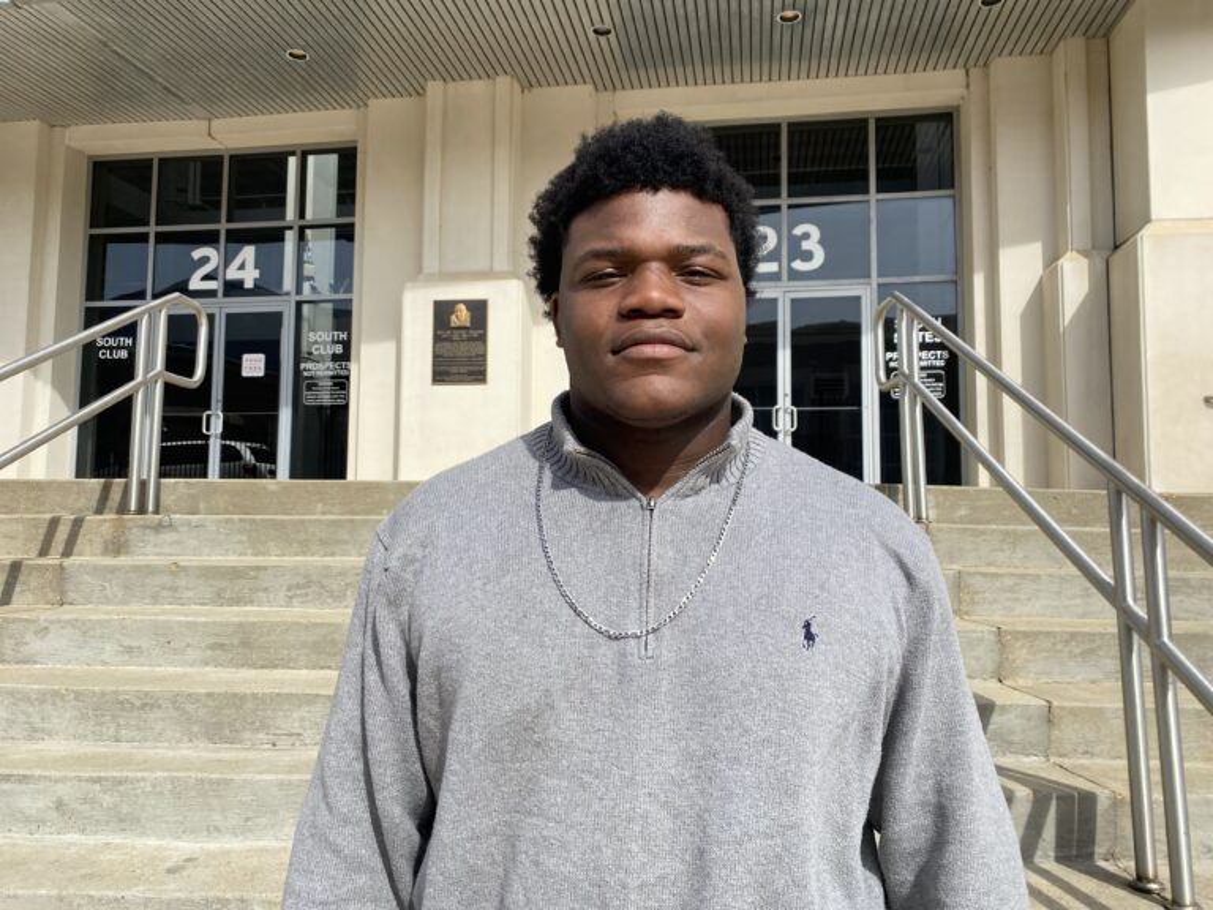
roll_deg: -0.2
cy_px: 455
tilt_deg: +2.0
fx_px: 911
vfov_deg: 53.1
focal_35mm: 26
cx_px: 606
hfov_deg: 67.3
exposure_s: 1/2571
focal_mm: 4.25
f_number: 1.8
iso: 32
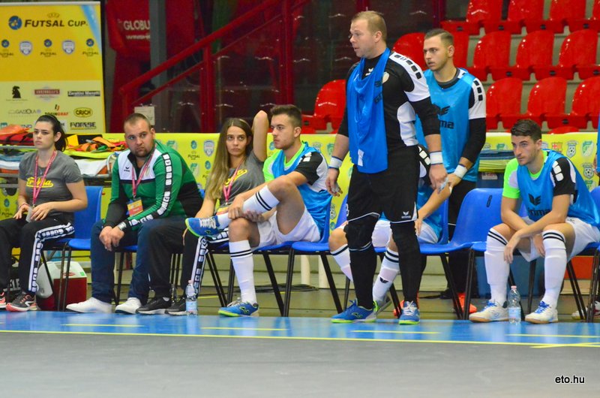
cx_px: 300
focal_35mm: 360
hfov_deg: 5.7
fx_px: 5988
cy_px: 199
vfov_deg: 3.8
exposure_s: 1/320
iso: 6400
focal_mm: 240
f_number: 6.3
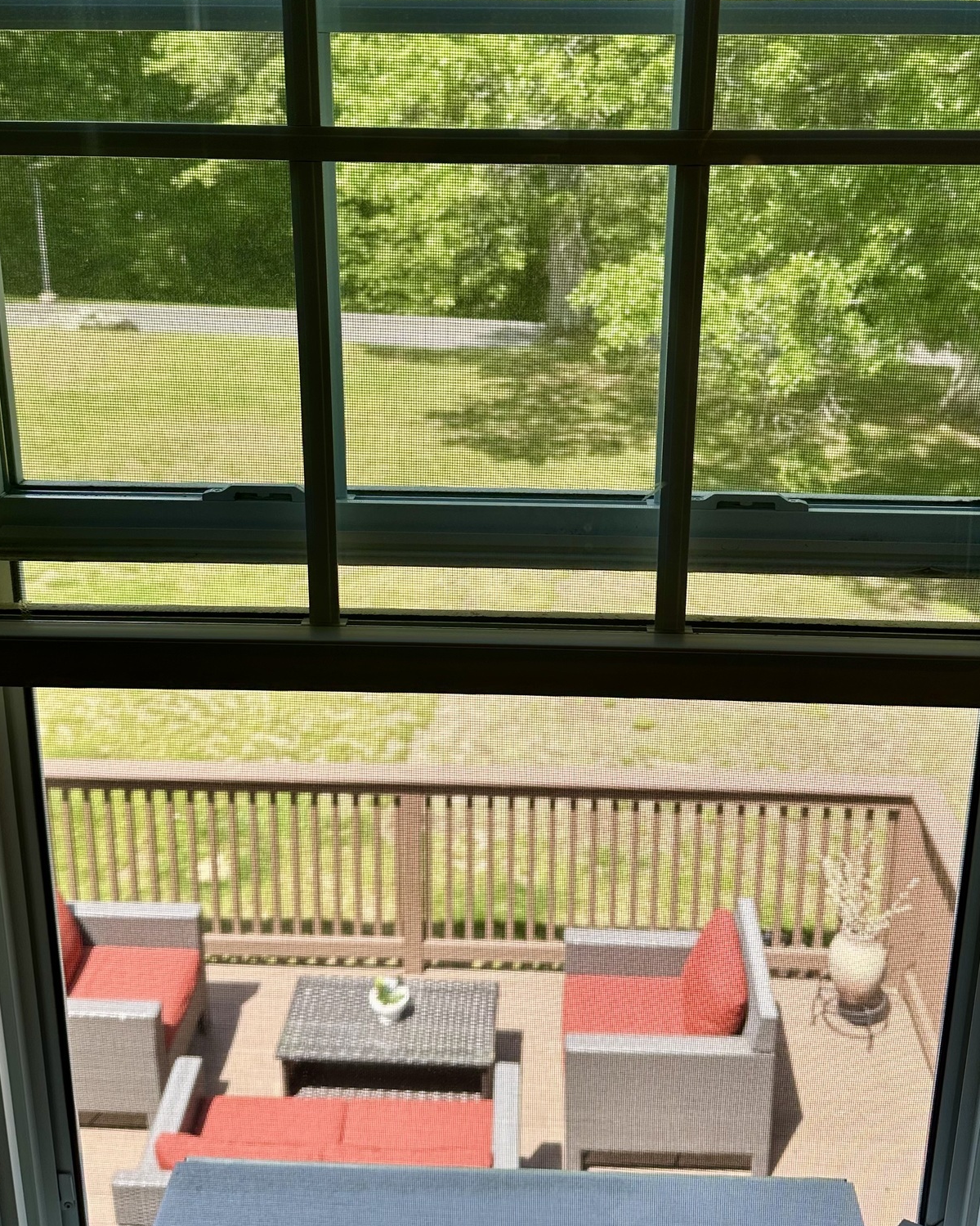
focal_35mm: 36
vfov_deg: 49.9
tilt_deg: -16.7
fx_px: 1305
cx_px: 515
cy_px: 485
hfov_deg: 41.1
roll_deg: -1.2
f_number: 1.78
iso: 80
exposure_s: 1/567
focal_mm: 6.86
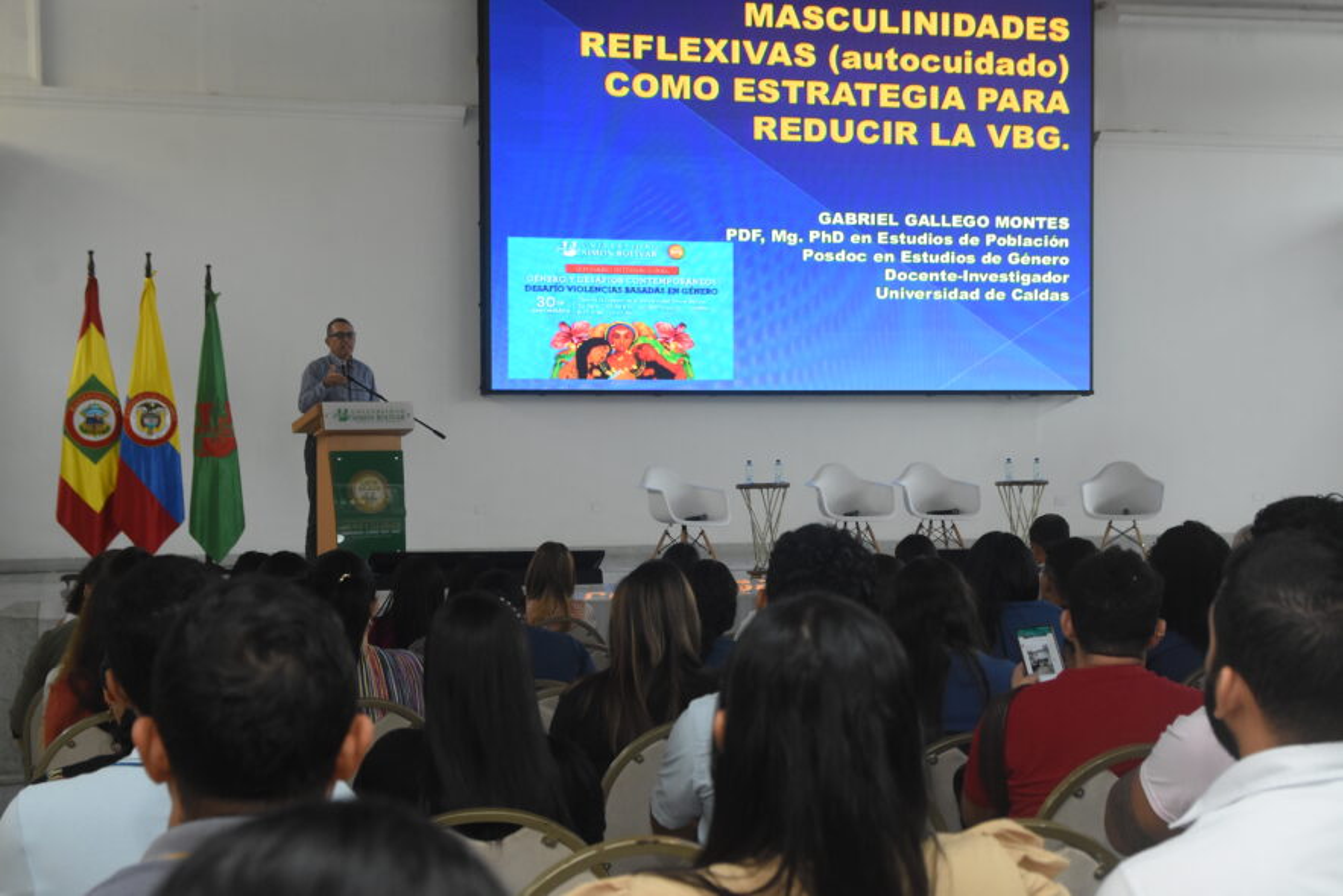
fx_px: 2015
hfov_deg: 36.9
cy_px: 448
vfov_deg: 25.1
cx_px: 672
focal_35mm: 54
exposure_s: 1/100
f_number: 5
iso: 1600
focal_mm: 36
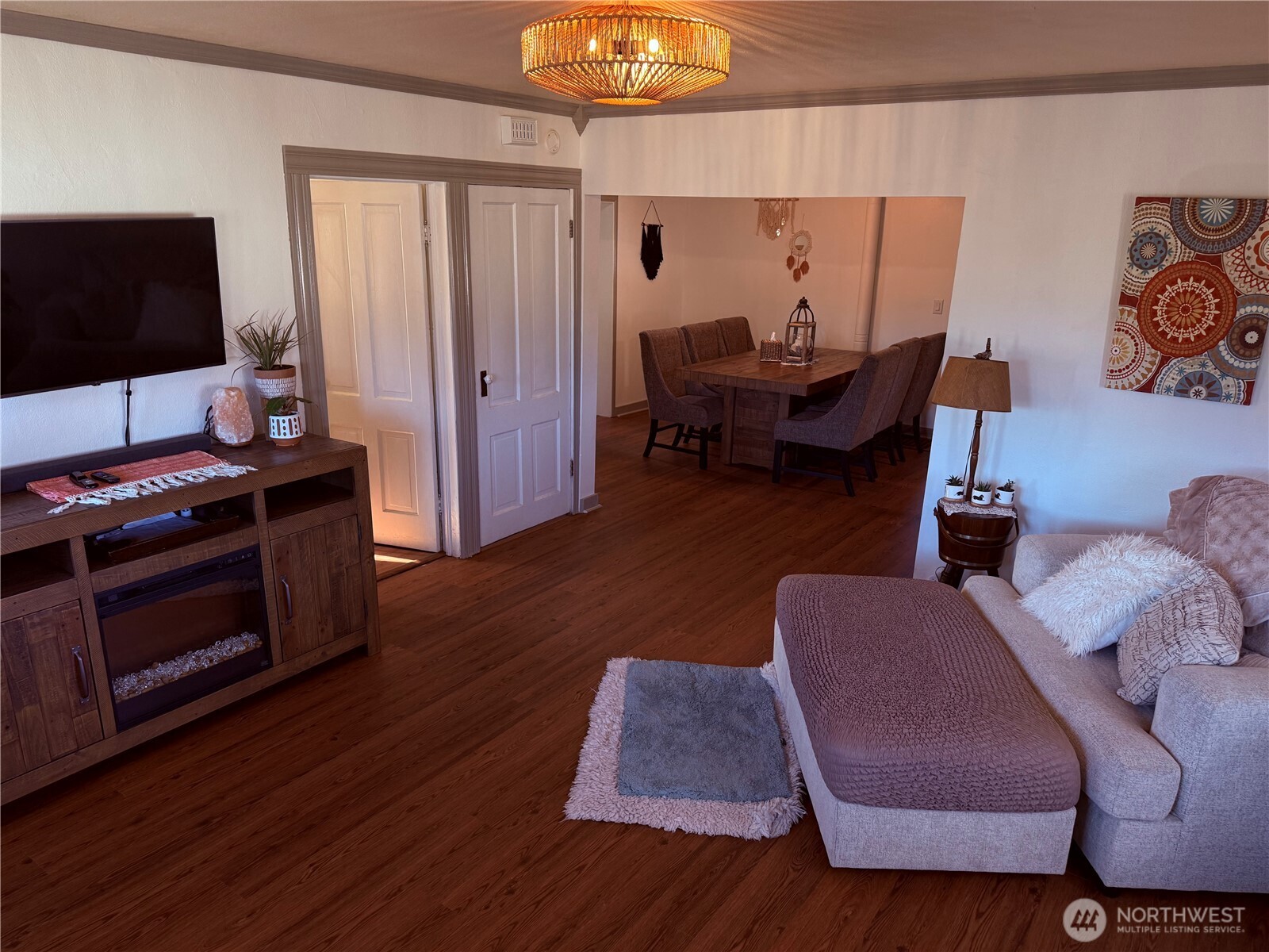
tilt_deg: -15.6
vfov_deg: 56.8
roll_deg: -1.2
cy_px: 476
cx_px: 634
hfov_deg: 71.6
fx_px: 880
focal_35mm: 24
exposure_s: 1/120
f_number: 1.78
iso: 160
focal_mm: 6.76
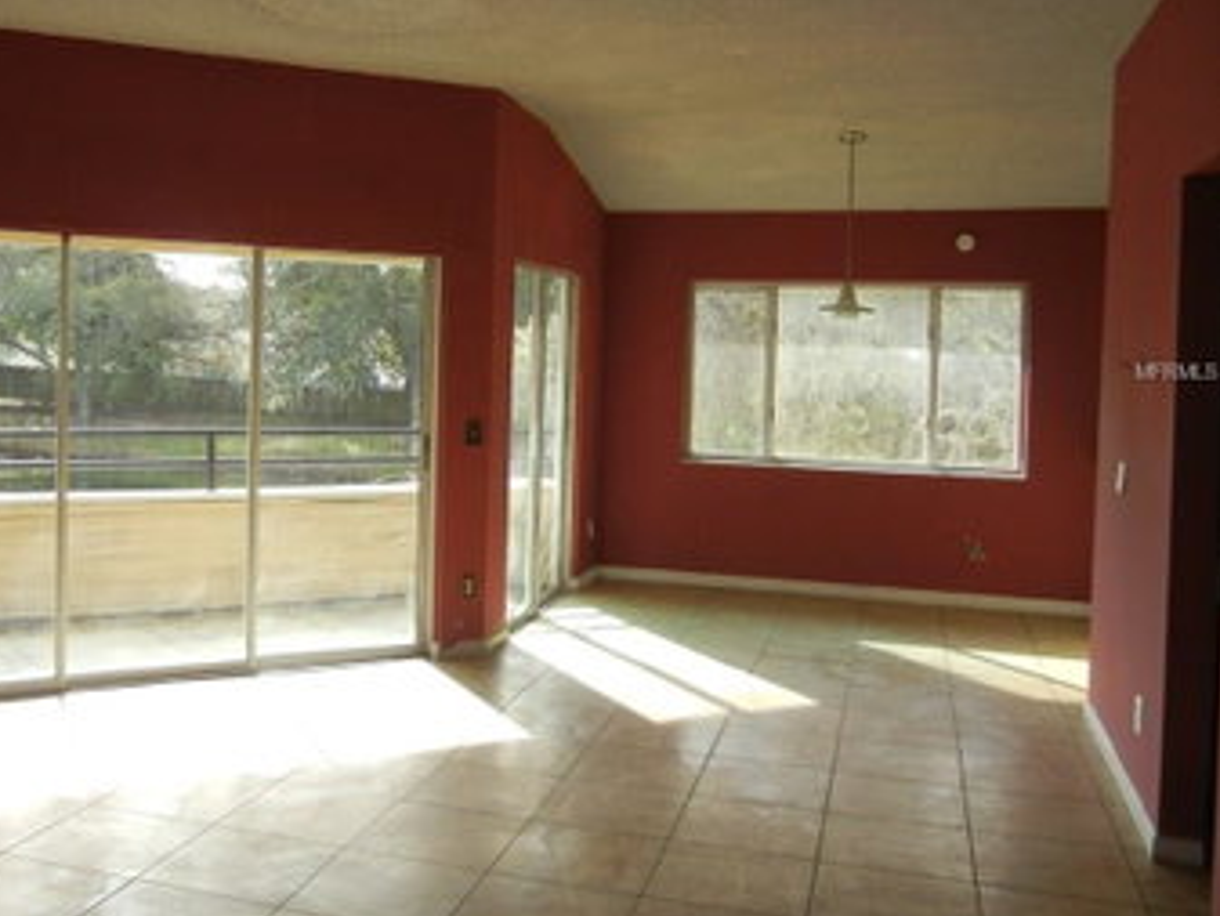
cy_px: 373
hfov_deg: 48.5
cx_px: 454
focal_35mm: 38
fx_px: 1340
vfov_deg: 37.6
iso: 160
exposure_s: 1/218
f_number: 3.5
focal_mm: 5.4
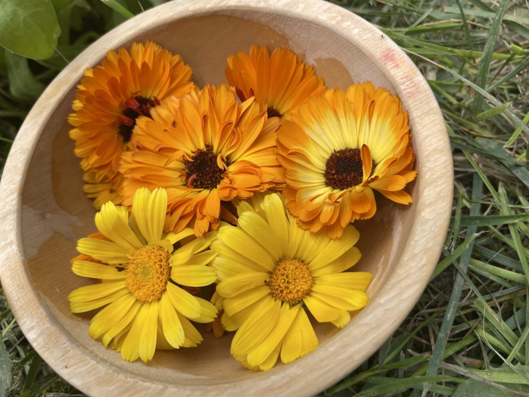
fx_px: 428
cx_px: 250
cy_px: 201
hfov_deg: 63.4
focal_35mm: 28
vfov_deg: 49.8
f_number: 1.6
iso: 32
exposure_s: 1/1261
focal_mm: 4.2
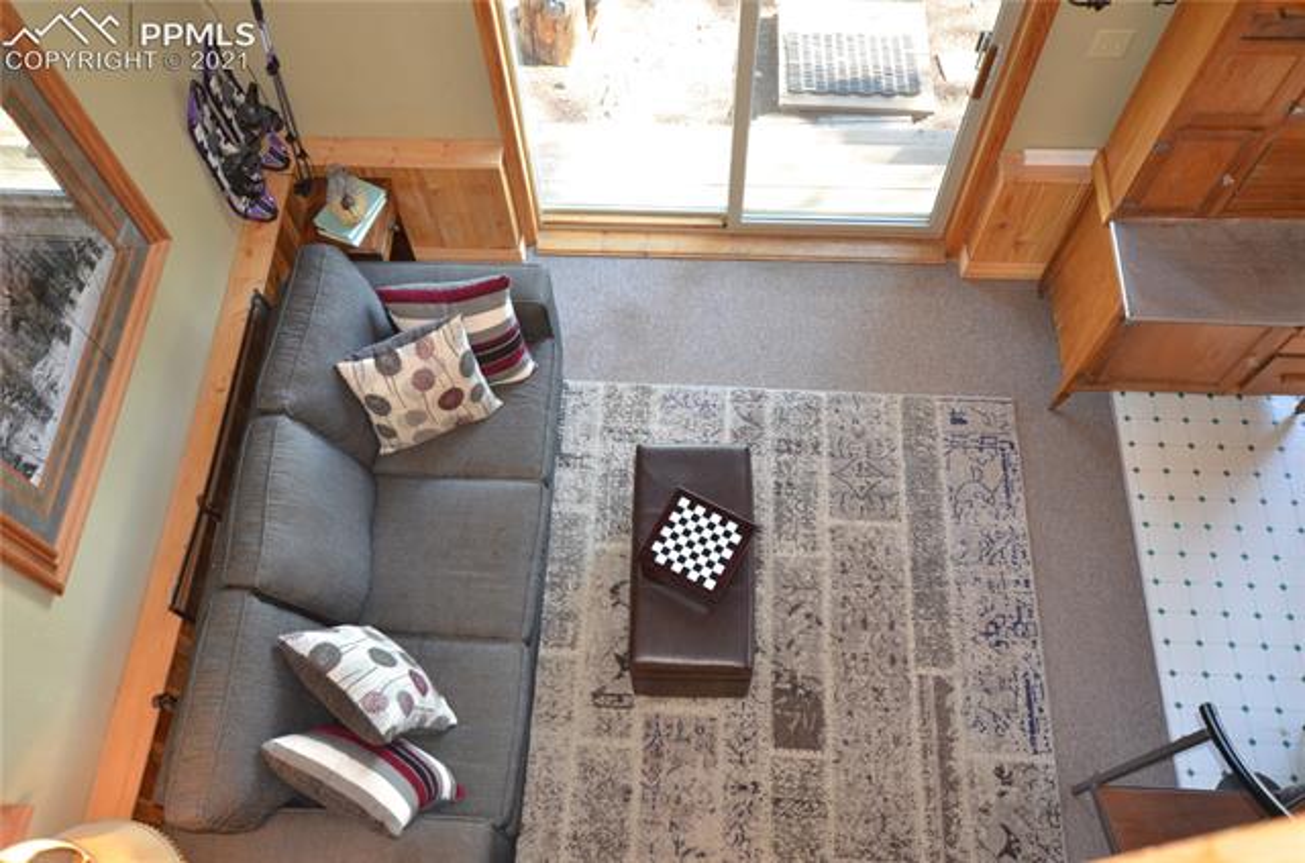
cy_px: 432
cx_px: 652
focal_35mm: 30
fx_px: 1085
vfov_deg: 43.4
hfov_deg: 62.1
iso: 800
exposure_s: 1/60
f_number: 3.5
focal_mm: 20
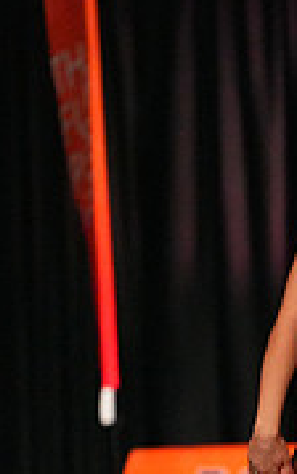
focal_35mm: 992
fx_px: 12837
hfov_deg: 1.3
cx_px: 758
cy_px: 436
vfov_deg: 2.1
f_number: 3.5
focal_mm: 300
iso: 16000
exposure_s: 1/1250
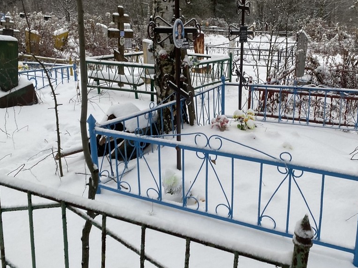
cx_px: 225
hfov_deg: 52.0
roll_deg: +1.3
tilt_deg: -15.3
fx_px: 362
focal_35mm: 35
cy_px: 124
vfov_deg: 40.7
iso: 40
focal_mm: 4.25
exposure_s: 1/122
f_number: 1.8
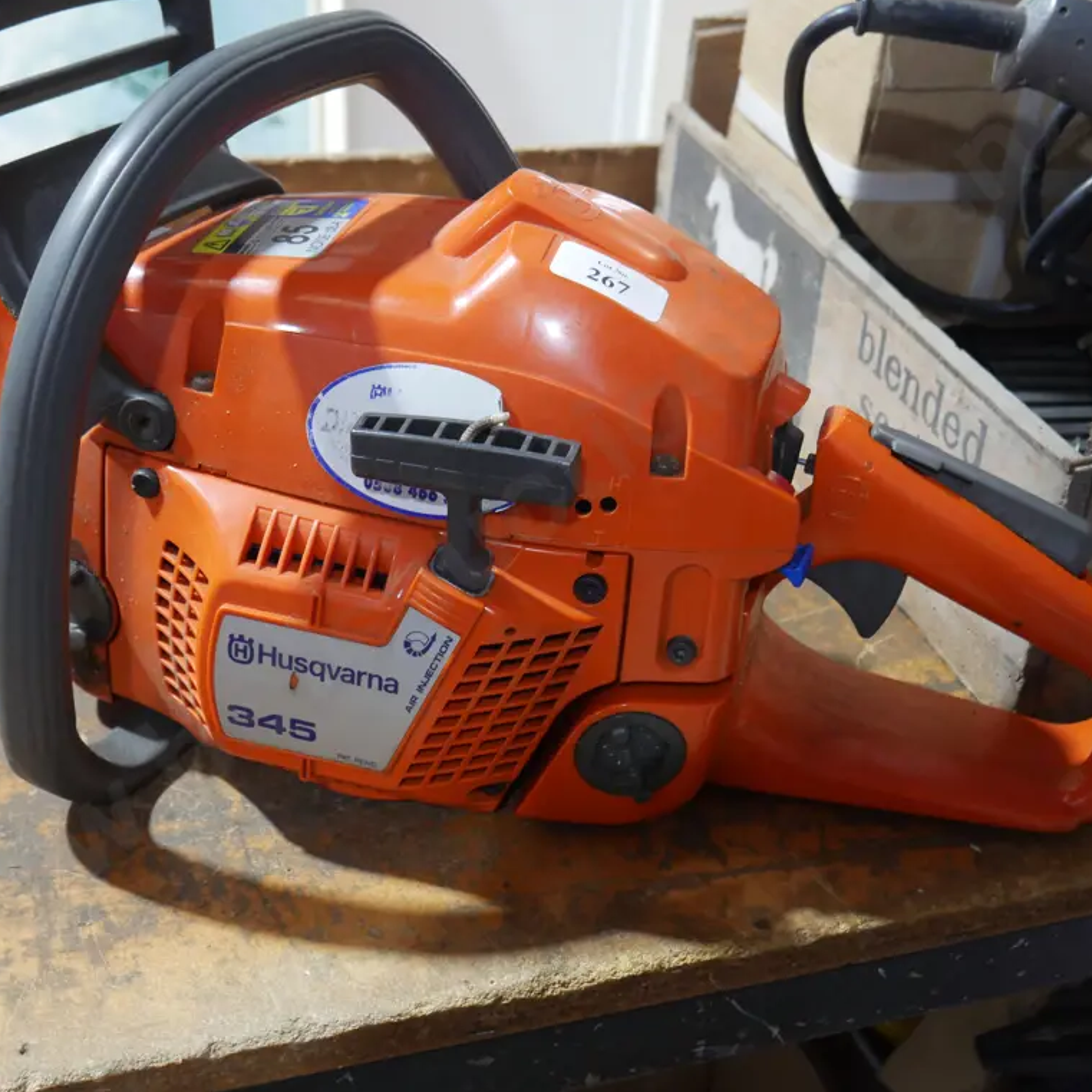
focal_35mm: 50
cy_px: 543
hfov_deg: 34.0
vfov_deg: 34.0
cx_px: 484
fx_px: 1785
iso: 1600
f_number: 4.6
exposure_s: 1/60
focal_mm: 21
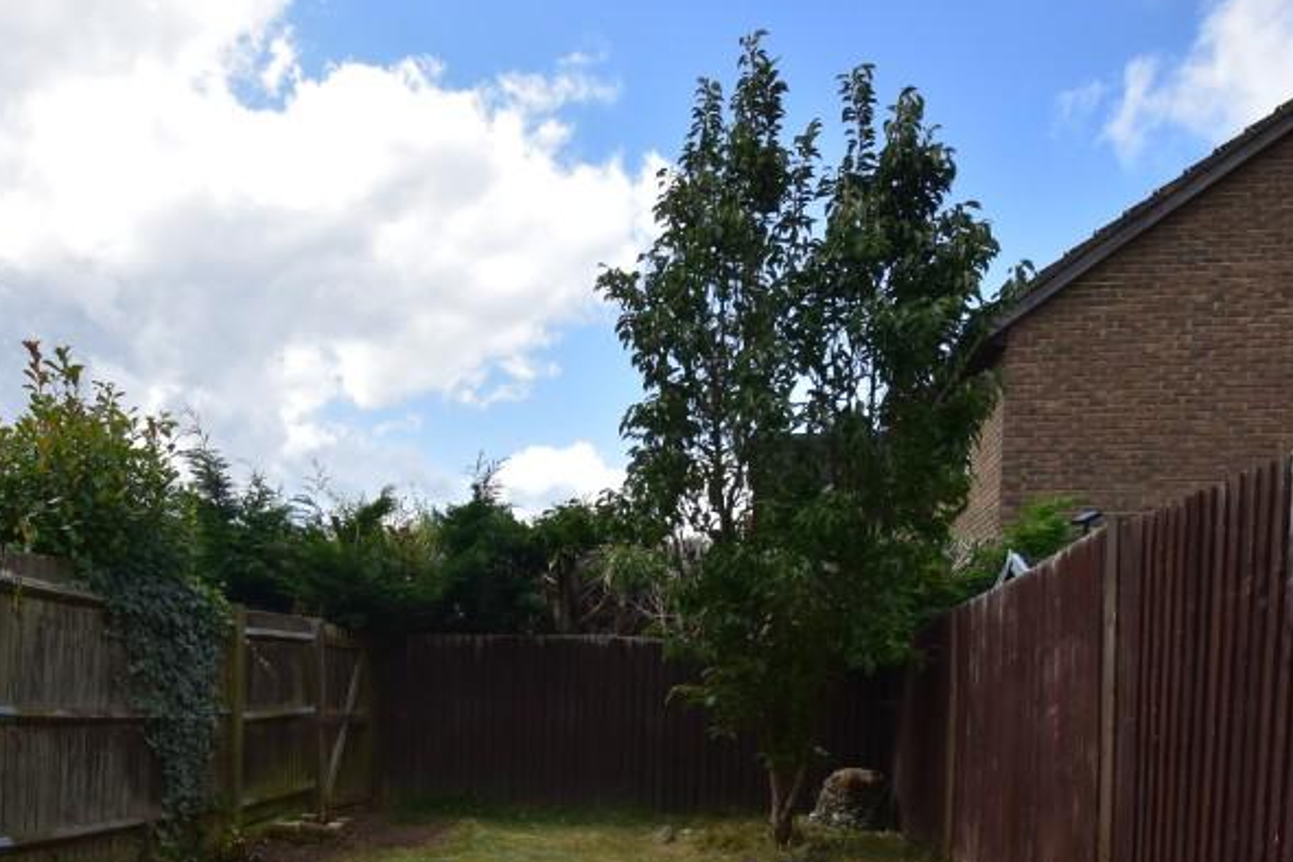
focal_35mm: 26
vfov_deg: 46.8
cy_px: 695
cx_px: 582
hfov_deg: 69.2
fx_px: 934
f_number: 11
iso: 400
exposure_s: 1/500
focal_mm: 10
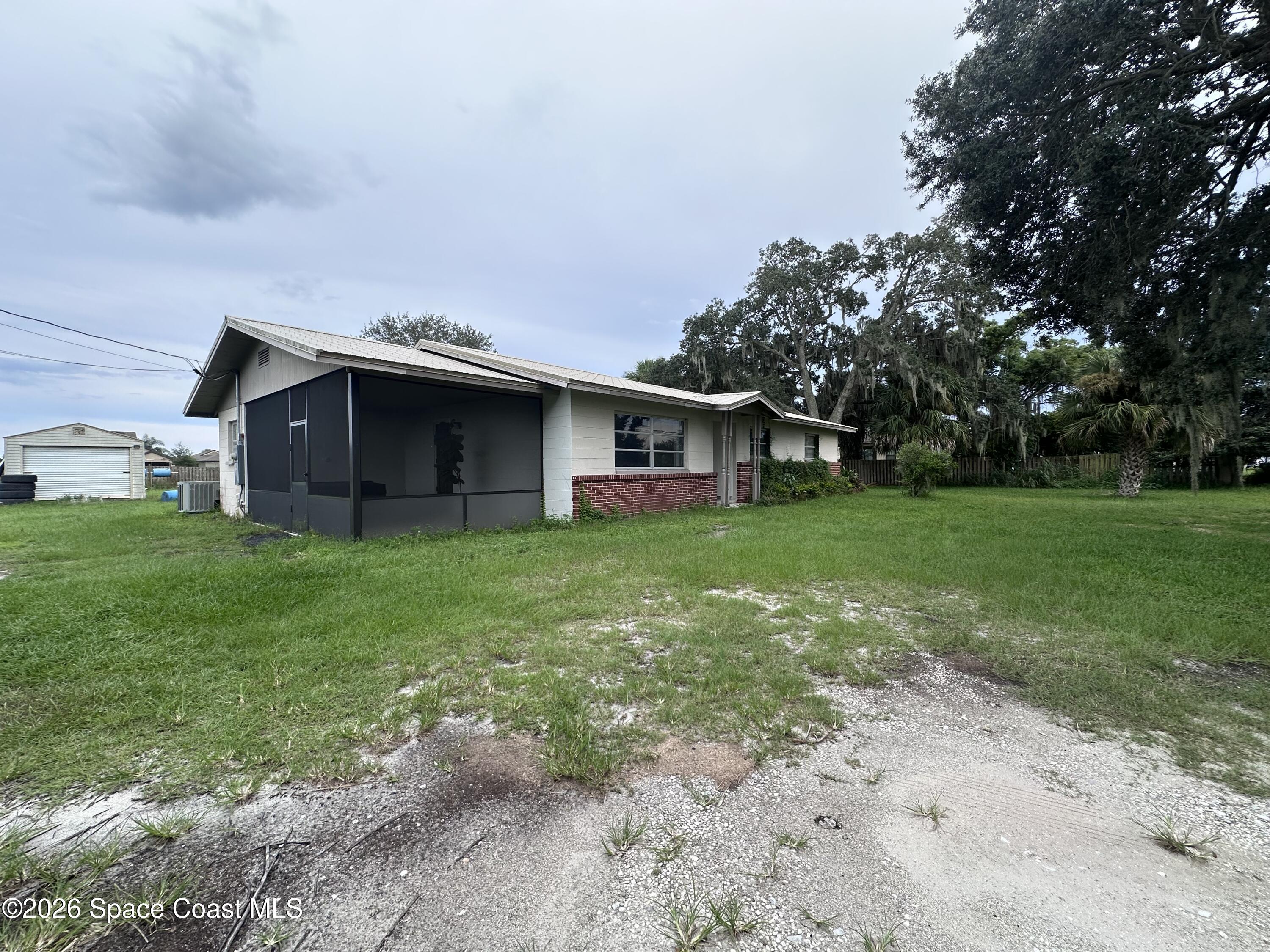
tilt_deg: -0.7
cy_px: 476
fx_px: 514
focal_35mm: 14
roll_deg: +0.3
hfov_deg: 102.1
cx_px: 635
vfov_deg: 85.7
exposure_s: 1/489
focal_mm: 2.22
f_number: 2.2
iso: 40
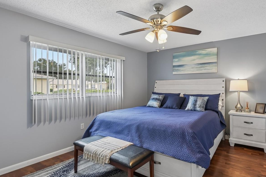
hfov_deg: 86.1
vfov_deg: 64.5
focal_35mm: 19
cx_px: 157
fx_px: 140
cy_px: 86
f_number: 8
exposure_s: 1/15
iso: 400
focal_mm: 14
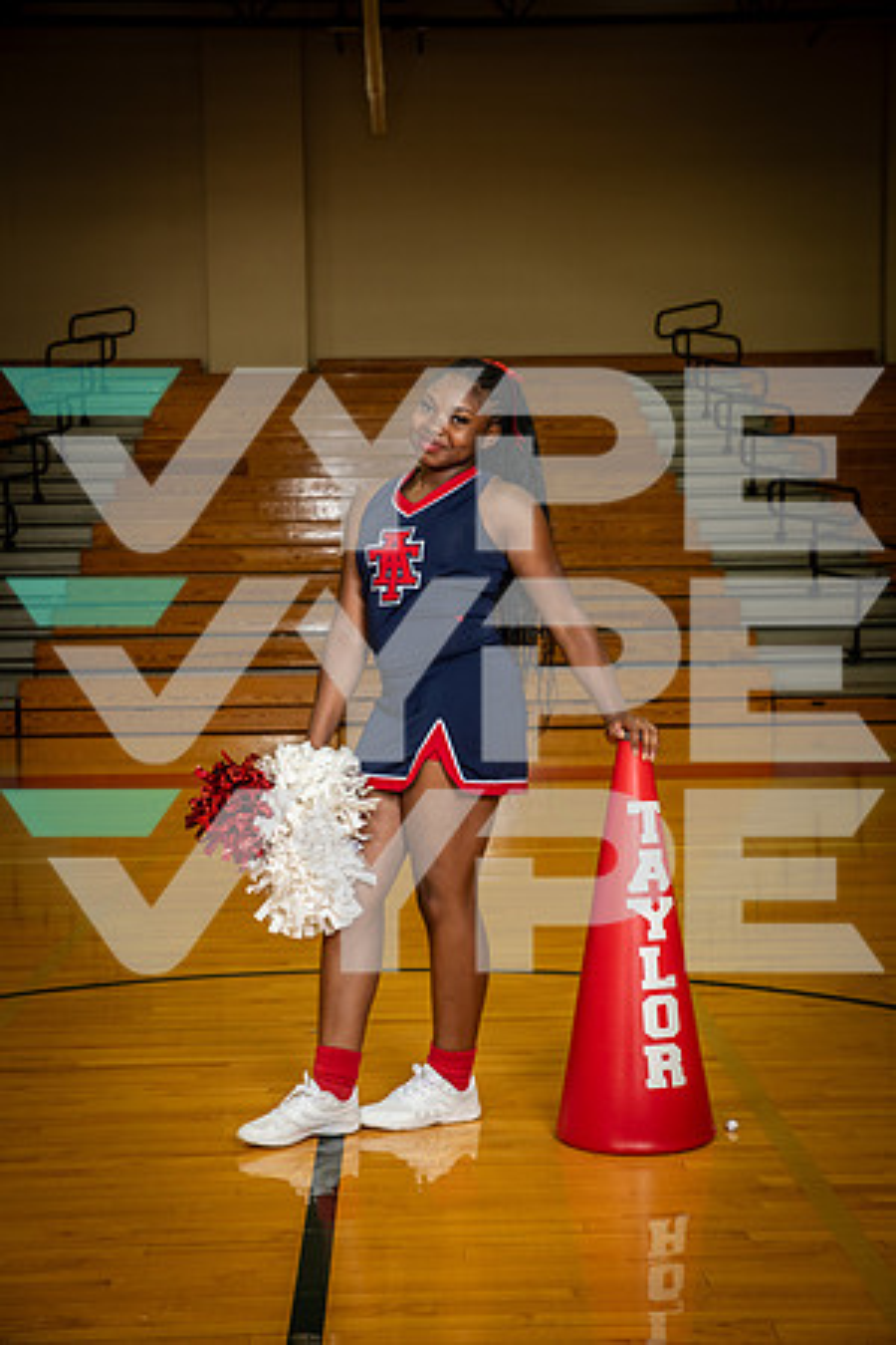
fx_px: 2314
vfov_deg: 32.4
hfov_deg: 21.9
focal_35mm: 62
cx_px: 448
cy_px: 672
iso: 800
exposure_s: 1/160
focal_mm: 62
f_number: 7.1
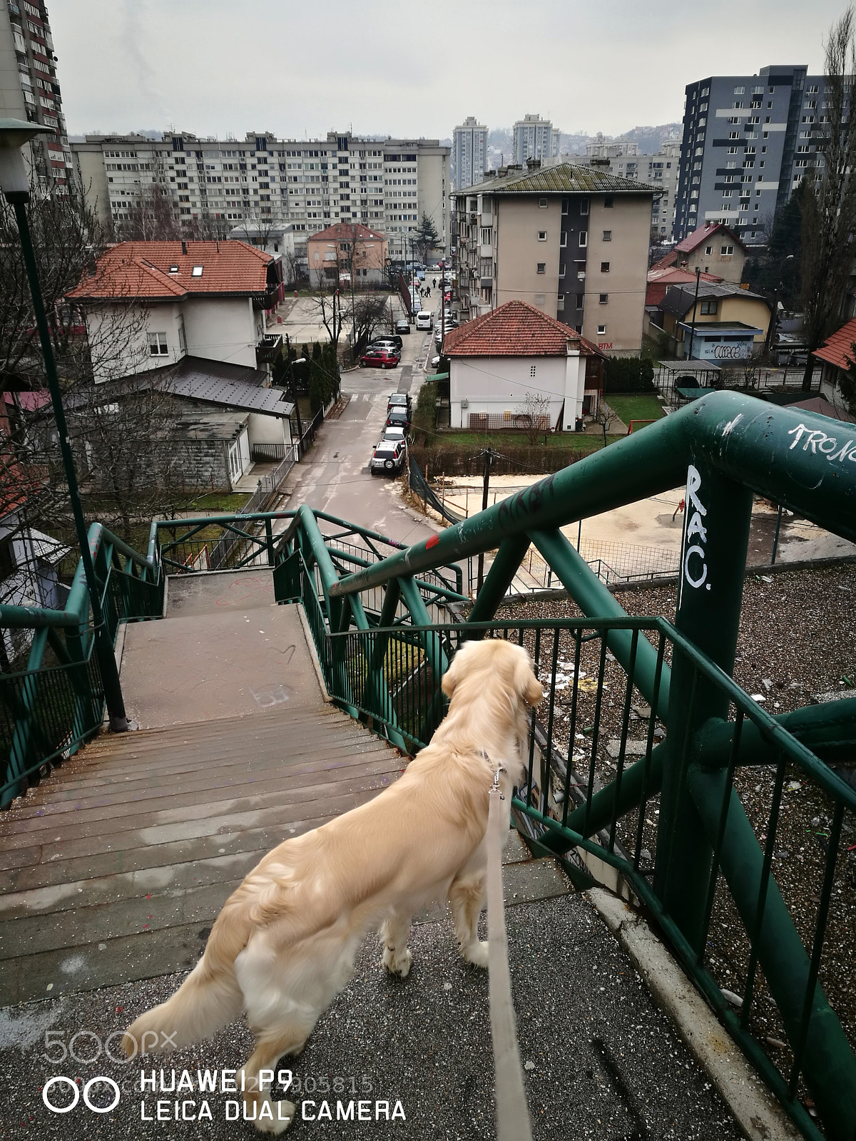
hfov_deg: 51.4
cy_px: 570
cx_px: 428
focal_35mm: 27
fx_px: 890
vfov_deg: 65.3
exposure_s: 1/100
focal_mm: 4.5
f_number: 2.2
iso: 50
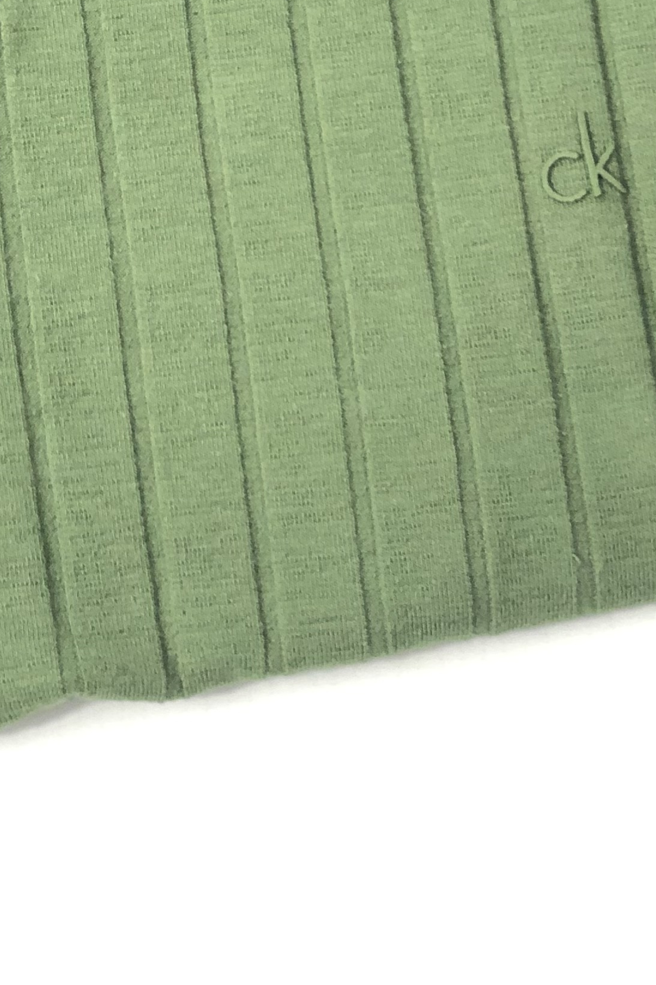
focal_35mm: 133
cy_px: -172
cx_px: -24
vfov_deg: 14.9
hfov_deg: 10.2
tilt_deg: -71.8
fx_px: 3636
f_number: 2.4
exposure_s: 1/60
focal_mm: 6
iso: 50
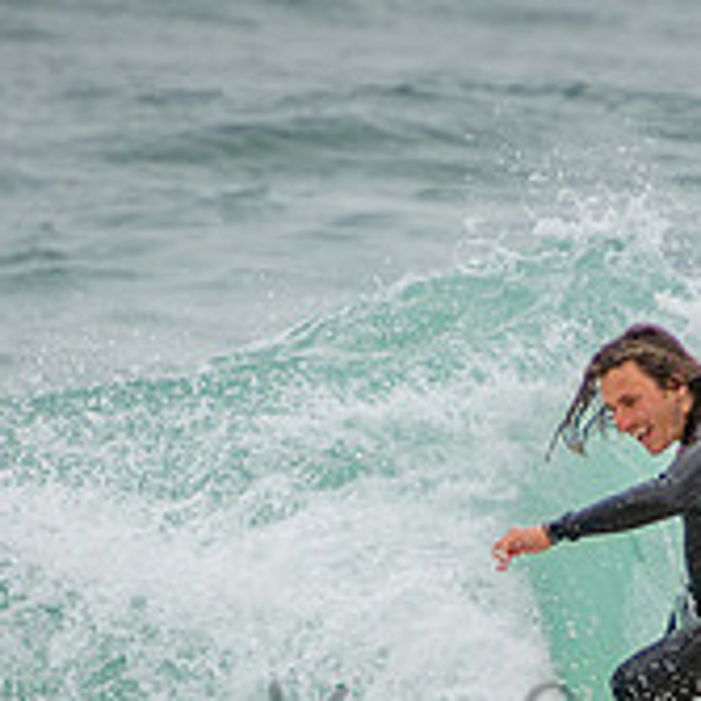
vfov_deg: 1.0
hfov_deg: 1.0
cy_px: 711
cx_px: 701
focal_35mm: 1727
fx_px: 39567
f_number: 5.6
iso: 320
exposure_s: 1/1600
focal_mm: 390
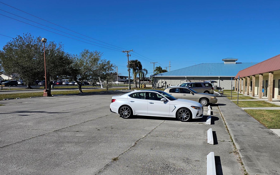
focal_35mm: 29
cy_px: 97
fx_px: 221
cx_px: 166
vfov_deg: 43.1
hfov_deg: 64.1
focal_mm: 6.3
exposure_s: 1/1663
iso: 10
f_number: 1.7
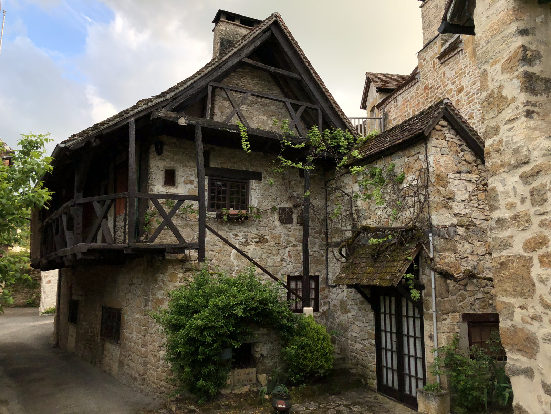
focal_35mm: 28
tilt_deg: +10.8
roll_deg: +0.2
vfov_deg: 49.7
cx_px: 276
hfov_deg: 63.4
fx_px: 446
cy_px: 207
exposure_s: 1/631
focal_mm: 4
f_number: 1.8
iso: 20
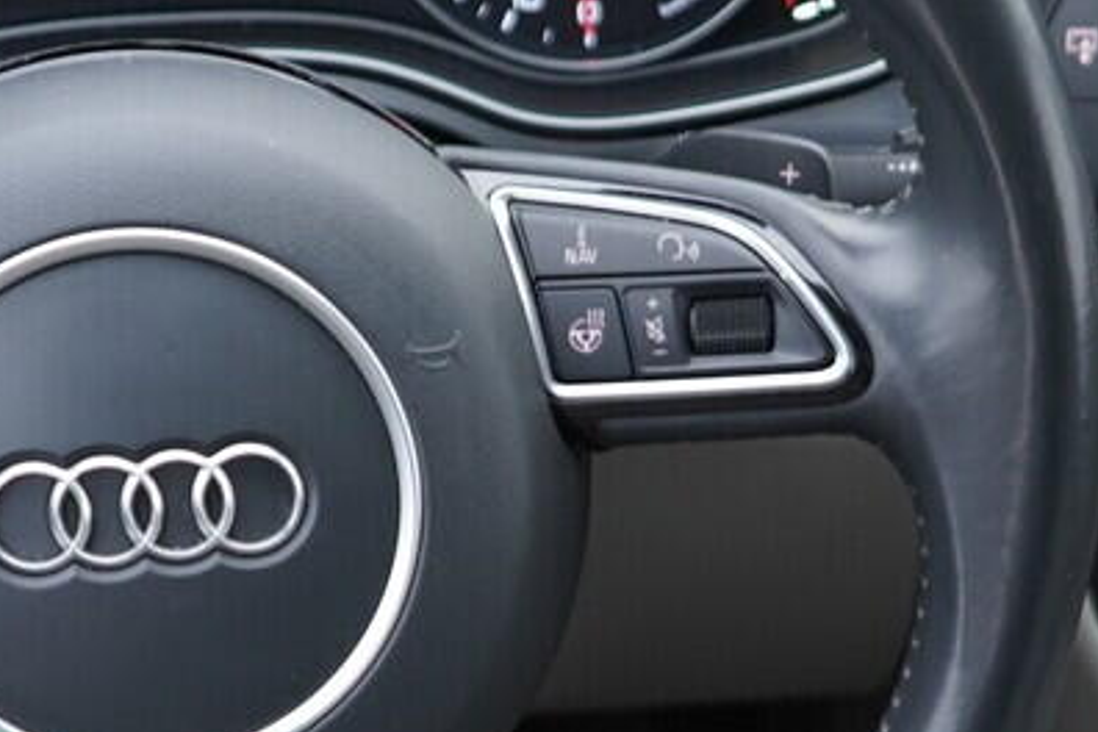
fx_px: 3995
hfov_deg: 15.6
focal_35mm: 131
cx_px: 602
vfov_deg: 10.4
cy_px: 596
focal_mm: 24
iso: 250
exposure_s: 1/40
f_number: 2.8
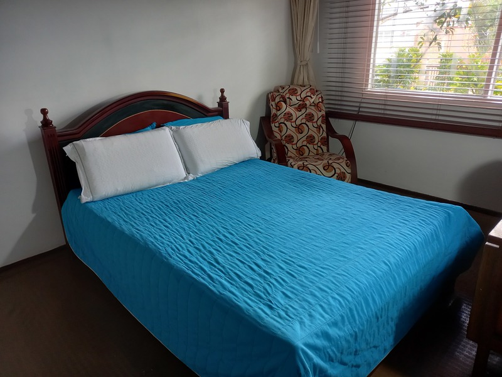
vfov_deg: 54.9
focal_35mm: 25
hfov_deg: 69.4
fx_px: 363
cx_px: 251
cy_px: 188
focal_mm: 4.6
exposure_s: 1/59
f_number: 2
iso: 200
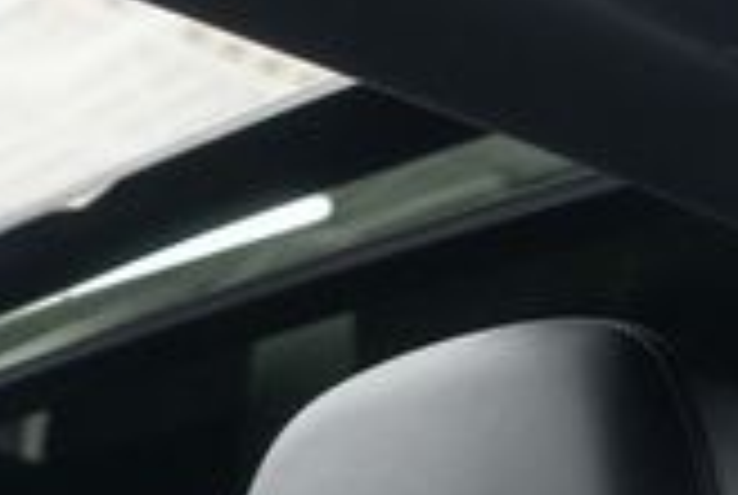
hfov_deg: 18.0
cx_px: -76
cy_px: 493
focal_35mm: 109
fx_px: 2239
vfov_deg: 12.5
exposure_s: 1/50
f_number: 3.2
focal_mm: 28
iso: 1000
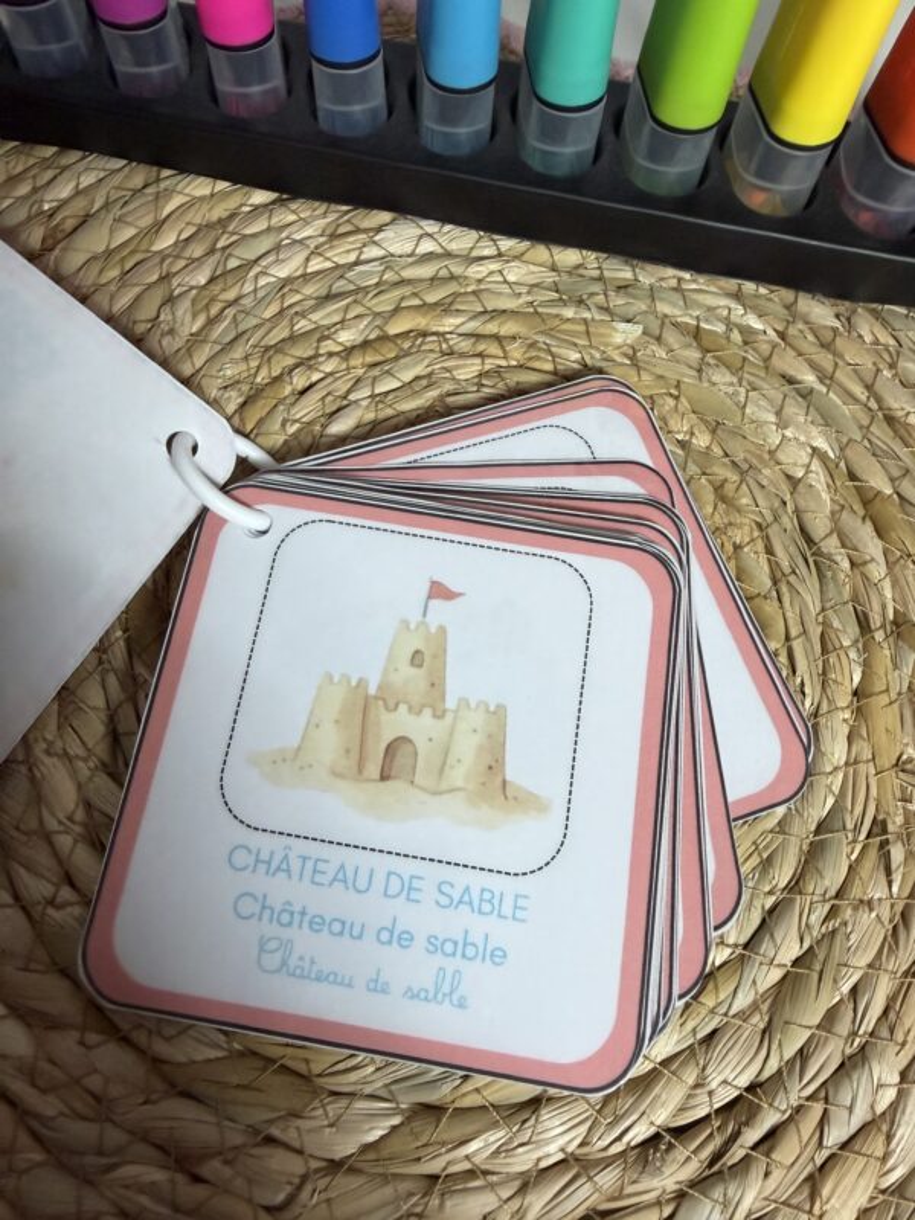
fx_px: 846
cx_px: 458
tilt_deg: -65.7
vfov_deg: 71.6
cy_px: 610
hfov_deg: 56.8
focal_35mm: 24
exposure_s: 1/121
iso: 320
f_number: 2.2
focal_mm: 2.22
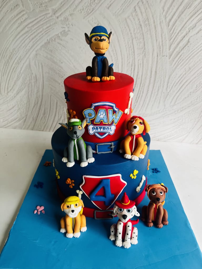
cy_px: 134
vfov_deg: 67.3
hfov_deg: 53.1
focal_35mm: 26
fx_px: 202
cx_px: 101
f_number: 1.5
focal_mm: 5.7
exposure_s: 1/121
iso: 100
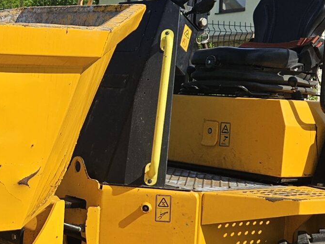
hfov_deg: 21.6
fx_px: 817
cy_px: 148
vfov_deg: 17.0
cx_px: -13
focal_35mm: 87
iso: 25
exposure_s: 1/2333
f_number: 1.8
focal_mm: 5.4
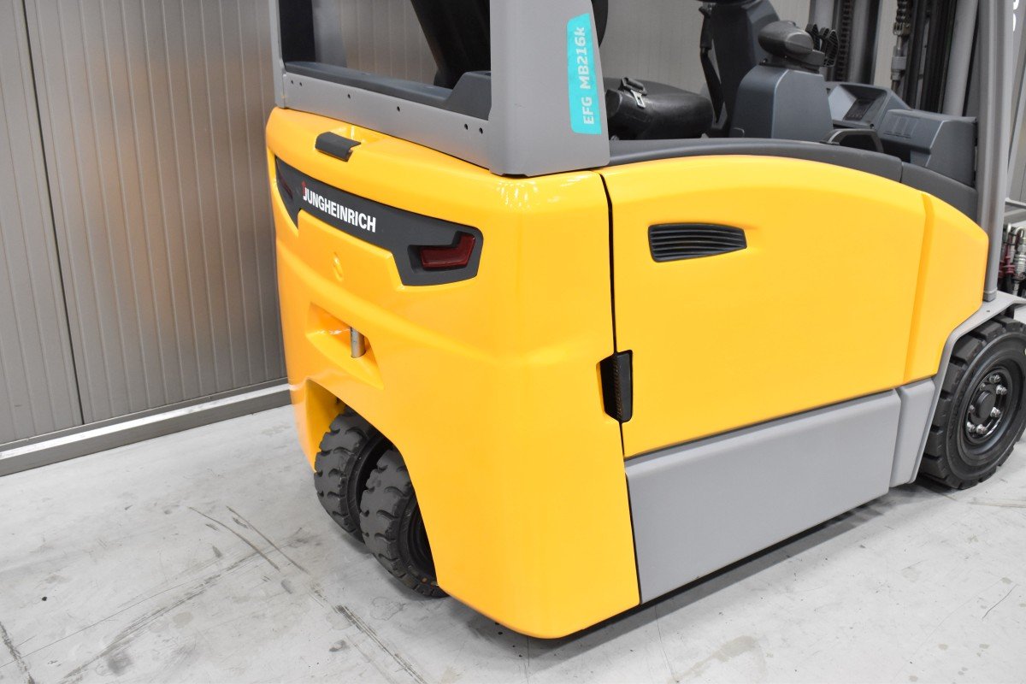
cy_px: 342
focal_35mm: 36
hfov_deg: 53.1
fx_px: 1026
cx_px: 513
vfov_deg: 36.9
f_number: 5
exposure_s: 1/30
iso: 1600
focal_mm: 24
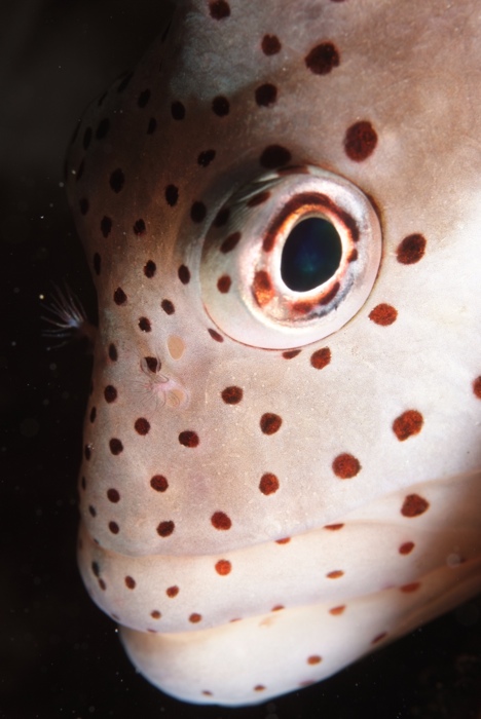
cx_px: 240
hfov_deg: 15.2
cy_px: 360
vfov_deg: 22.6
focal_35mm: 90
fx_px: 1800
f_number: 22
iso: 200
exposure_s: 1/60
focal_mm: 60
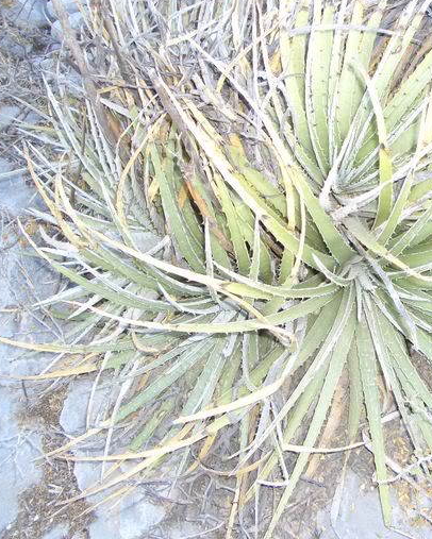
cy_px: 274
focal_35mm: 50
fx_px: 799
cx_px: 345
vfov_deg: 37.3
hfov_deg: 29.6
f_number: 2.6
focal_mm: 5.8
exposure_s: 1/80
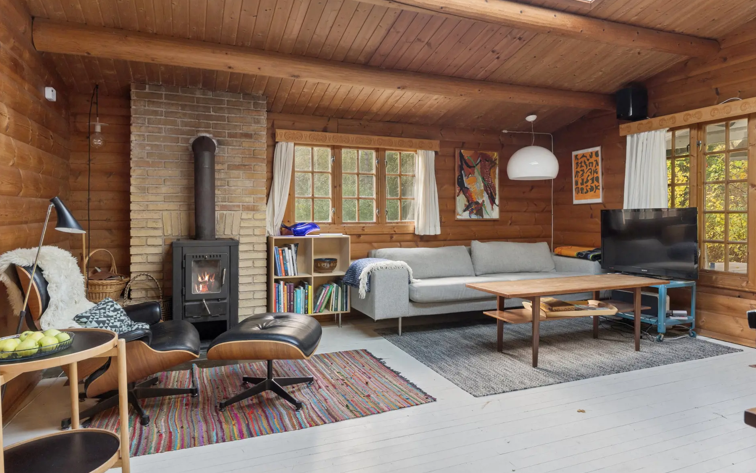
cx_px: 386
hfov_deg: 74.2
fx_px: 500
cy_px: 226
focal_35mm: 24
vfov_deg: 50.6
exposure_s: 1/40
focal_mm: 15.5
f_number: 8
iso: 200
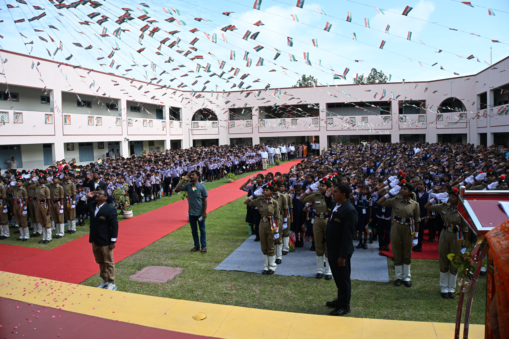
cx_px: 254
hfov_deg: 43.0
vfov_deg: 29.4
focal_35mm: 46
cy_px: 170
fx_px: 647
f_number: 8
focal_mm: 30.5
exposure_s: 1/250
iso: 100
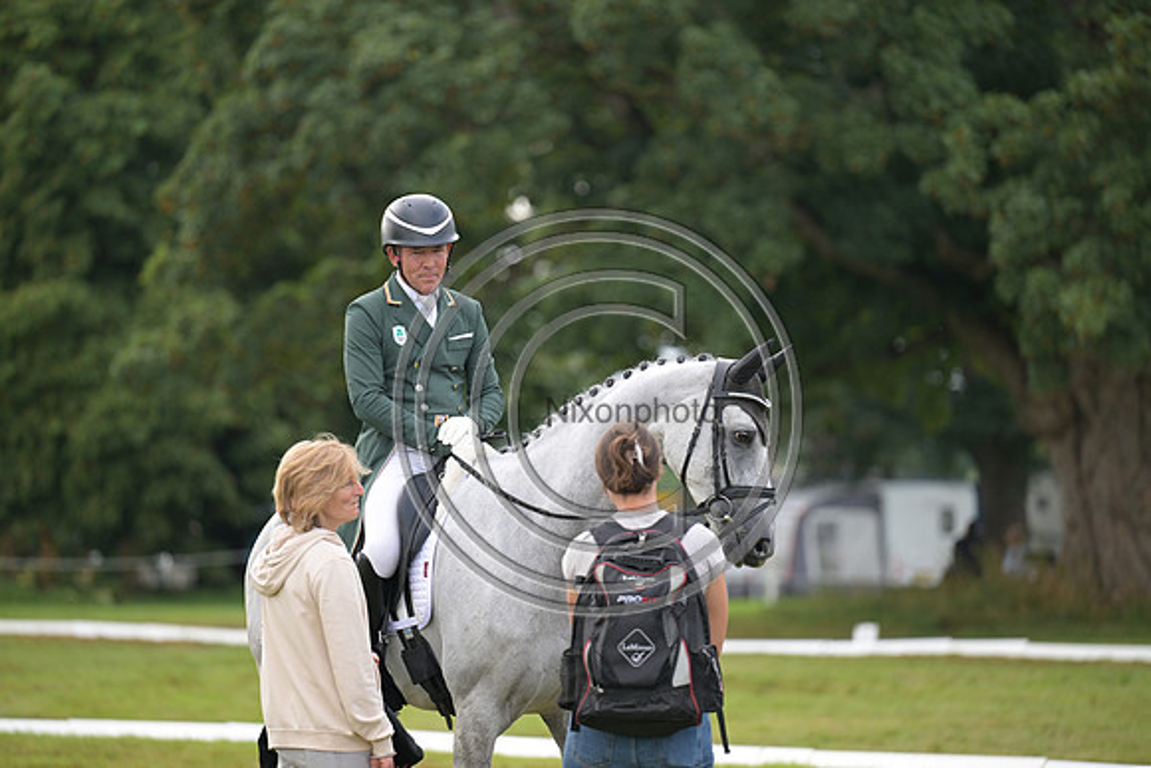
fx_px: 6396
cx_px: 576
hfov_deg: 10.3
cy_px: 384
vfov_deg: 6.9
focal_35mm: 200
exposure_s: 1/1250
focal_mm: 200
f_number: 3.2
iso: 450
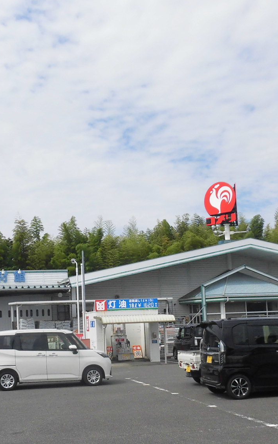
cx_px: 90
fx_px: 558
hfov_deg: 27.8
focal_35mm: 46
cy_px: 275
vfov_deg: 43.2
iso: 100
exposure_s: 1/320
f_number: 7.8
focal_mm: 4.3
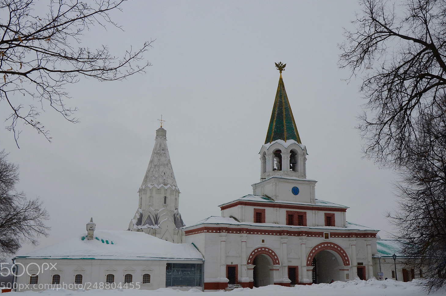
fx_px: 445
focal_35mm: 36
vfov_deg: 36.7
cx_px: 225
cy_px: 148
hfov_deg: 53.2
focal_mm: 22
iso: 100
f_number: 10
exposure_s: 1/200
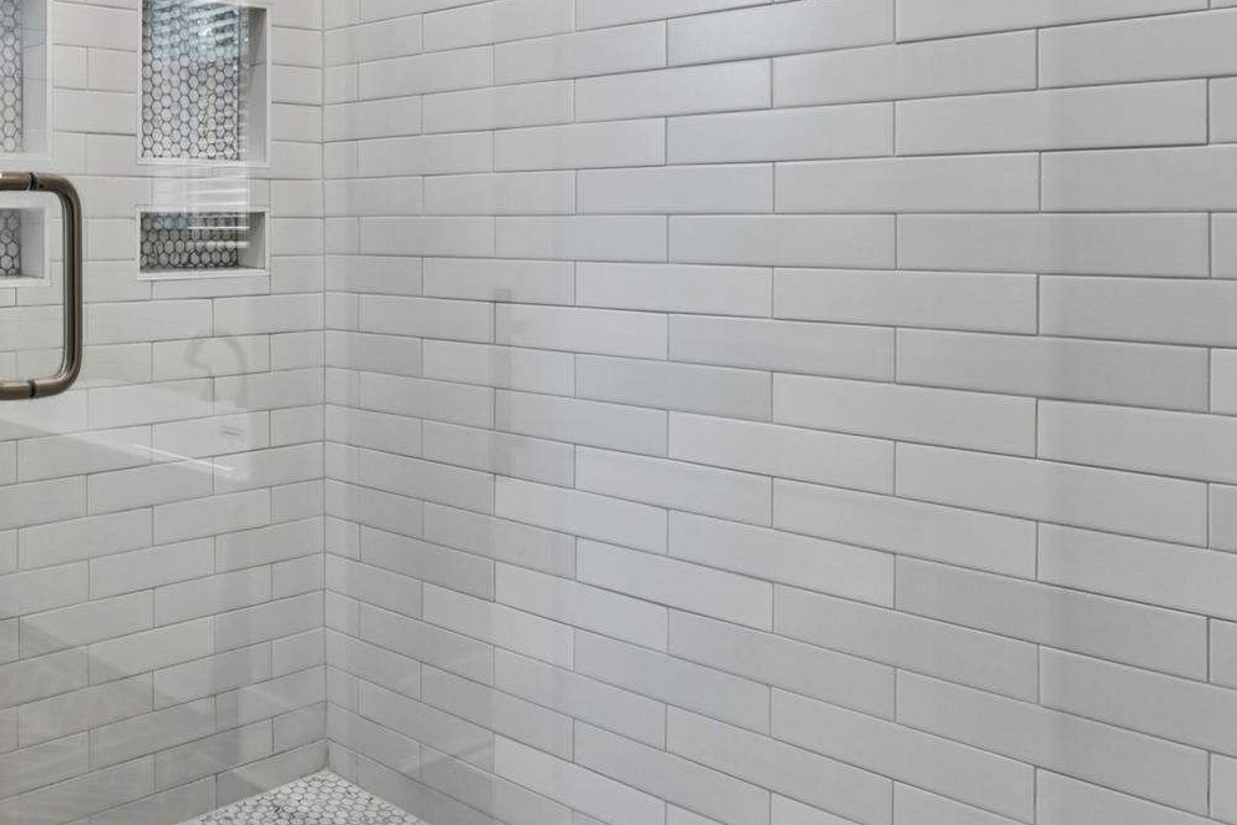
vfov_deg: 37.5
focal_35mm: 35
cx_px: -12
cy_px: 229
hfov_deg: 45.8
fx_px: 1191
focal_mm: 16.8
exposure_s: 1/6
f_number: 10
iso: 100
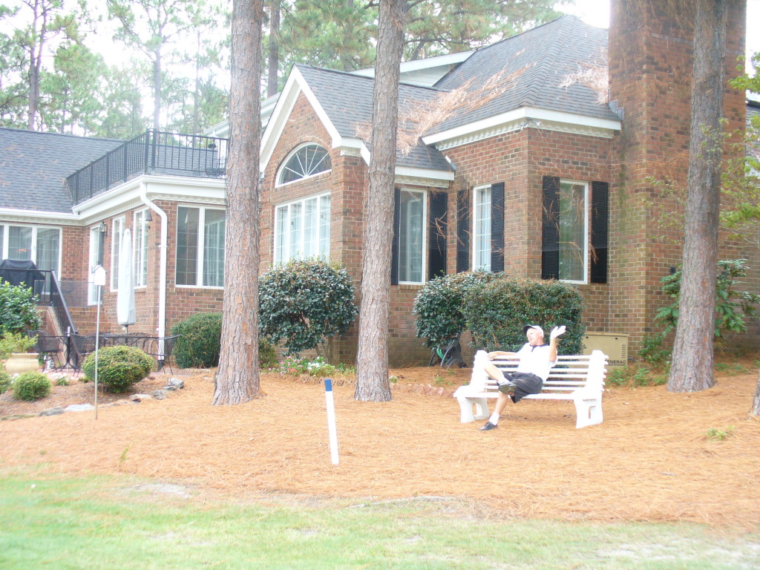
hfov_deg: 39.7
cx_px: 380
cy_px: 285
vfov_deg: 30.3
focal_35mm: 48
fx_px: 1054
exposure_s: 1/80
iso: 80
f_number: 3
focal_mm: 7.9
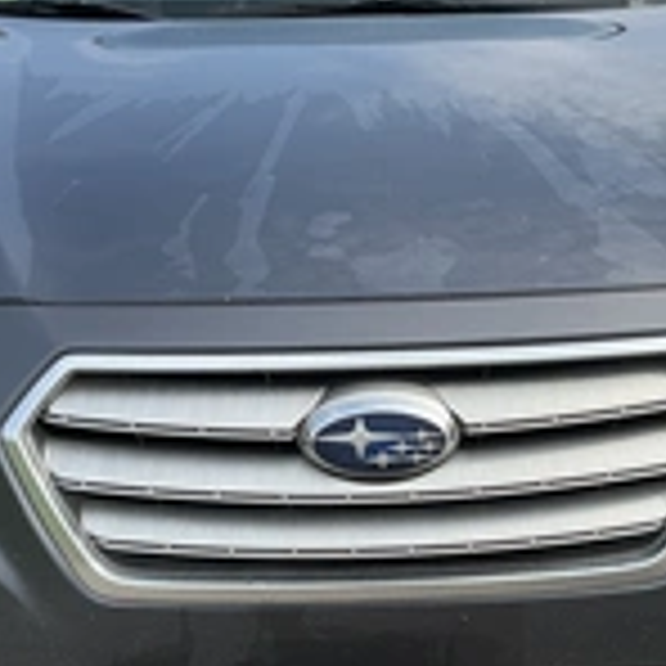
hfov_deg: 25.7
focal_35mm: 67
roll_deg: +0.9
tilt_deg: -17.8
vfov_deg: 25.7
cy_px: 279
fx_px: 1458
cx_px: 387
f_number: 1.8
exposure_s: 1/792
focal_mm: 3
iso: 25
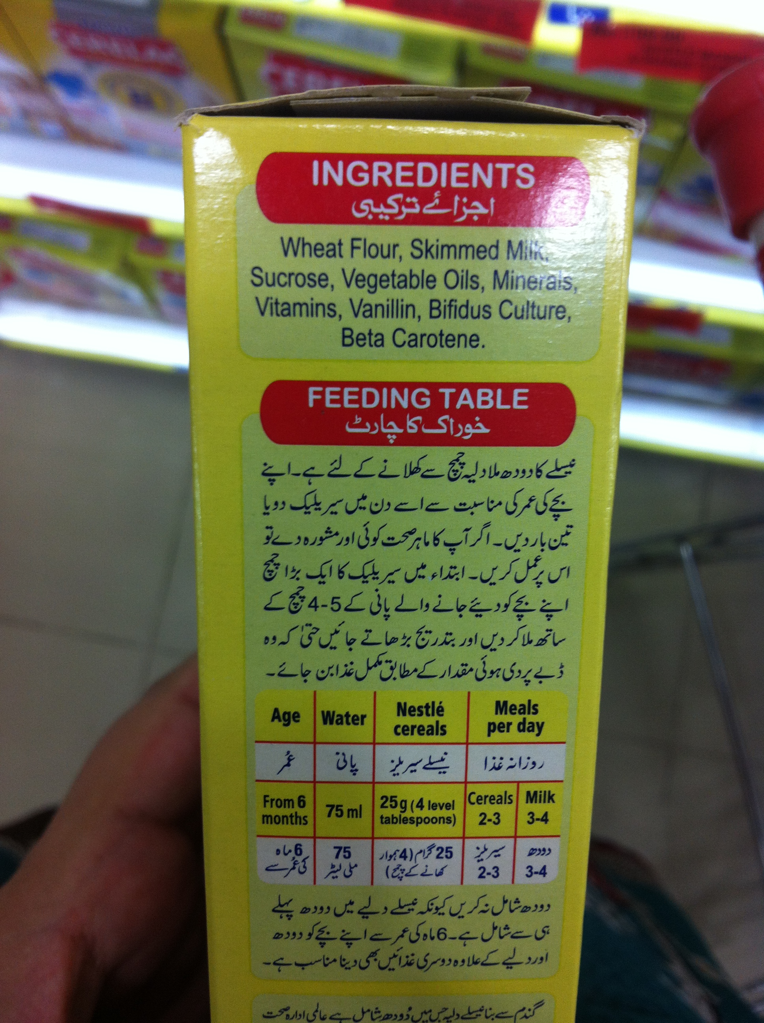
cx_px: 382
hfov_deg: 40.6
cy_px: 512
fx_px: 1033
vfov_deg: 52.7
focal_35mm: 35
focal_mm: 3.85
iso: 100
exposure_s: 1/24
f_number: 2.8
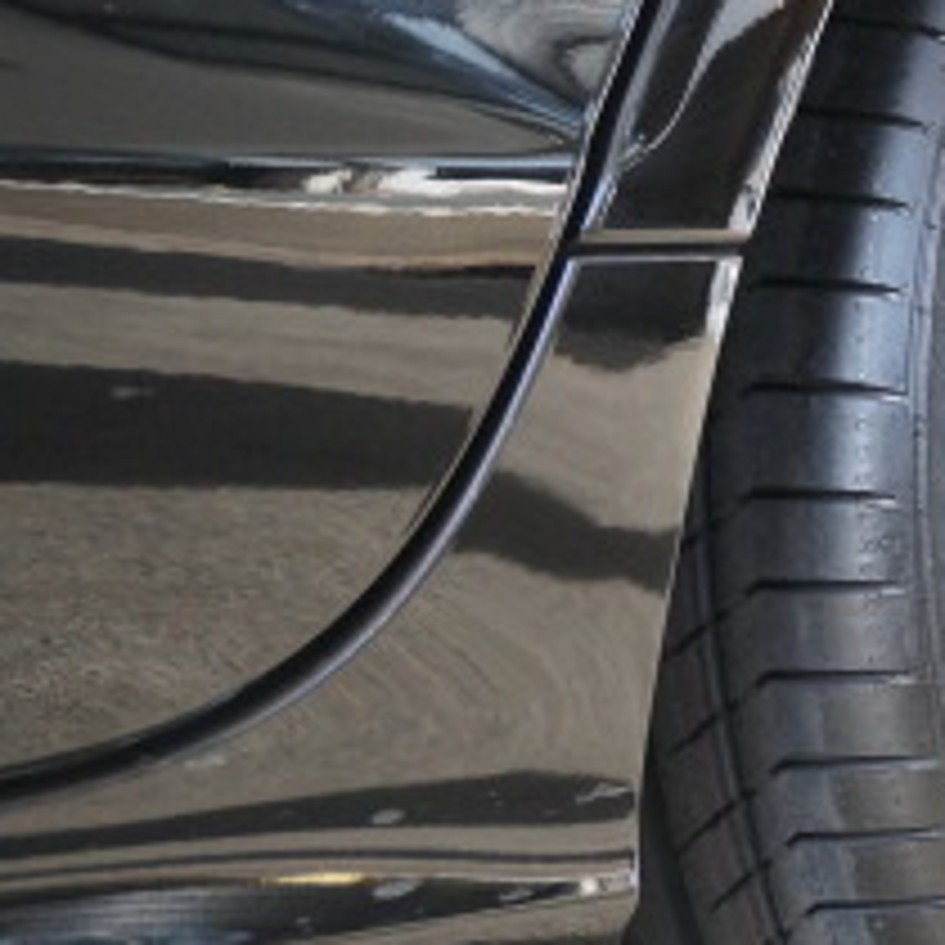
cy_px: 493
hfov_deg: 14.9
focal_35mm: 110
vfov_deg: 15.8
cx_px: 1314
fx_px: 3403
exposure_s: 1/320
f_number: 5
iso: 1600
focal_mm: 31
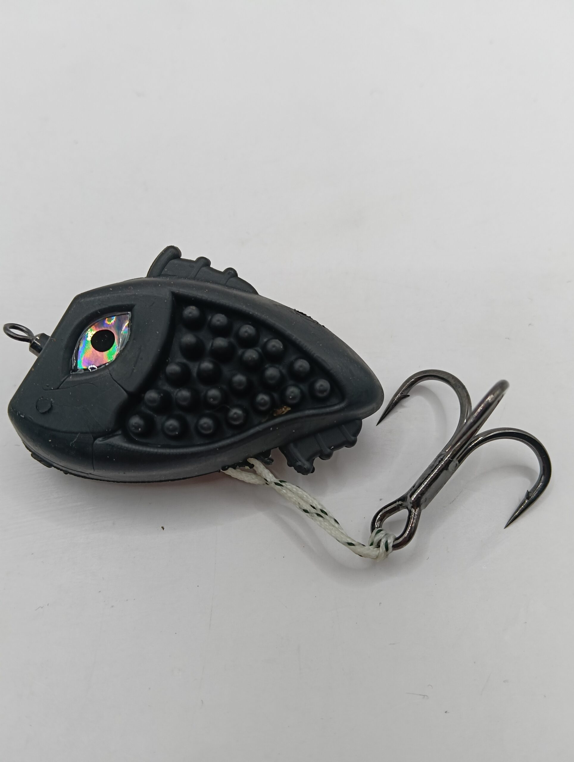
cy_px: 381
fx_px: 595
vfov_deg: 65.2
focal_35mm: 27
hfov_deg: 51.5
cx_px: 287
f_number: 1.8
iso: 64
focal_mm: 3.98
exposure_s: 1/50
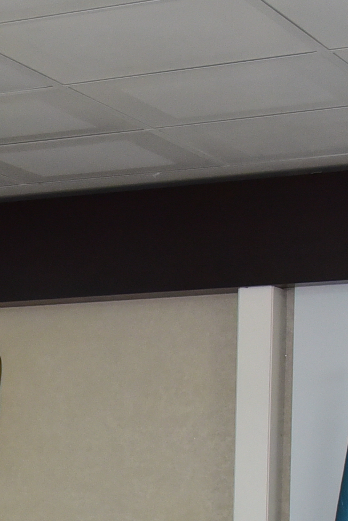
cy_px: 656
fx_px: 2073
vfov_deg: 13.9
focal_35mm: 143
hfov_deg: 9.0
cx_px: -343
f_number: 6.3
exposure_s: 1/200
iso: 2000
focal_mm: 31
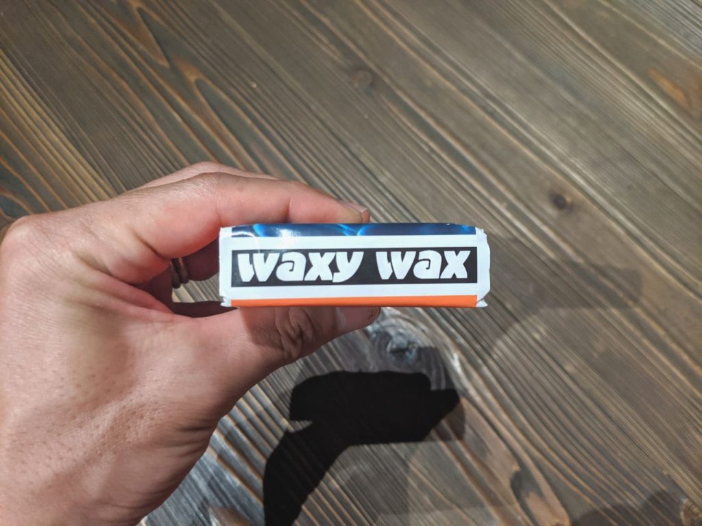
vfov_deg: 51.4
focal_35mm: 27
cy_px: 263
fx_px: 548
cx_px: 351
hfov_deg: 65.3
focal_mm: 4.44
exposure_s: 1/26.3
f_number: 1.8
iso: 478
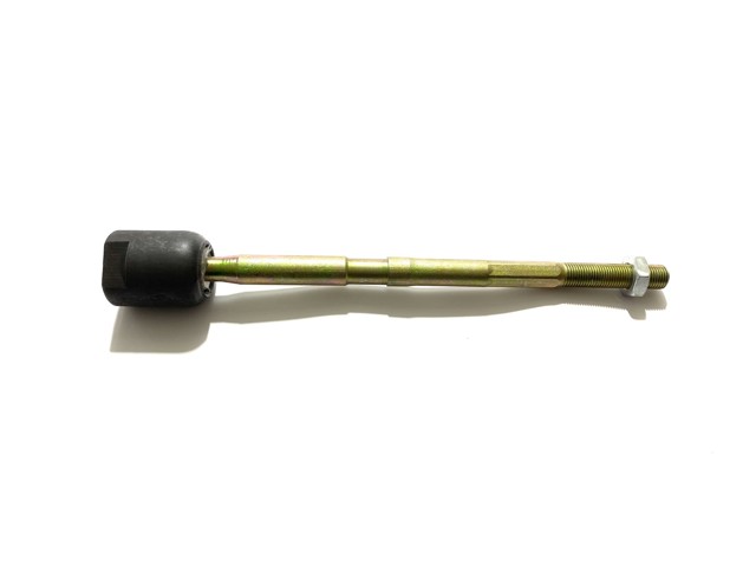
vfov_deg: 53.0
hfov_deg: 67.3
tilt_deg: -62.1
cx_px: 378
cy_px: 283
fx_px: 567
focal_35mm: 26
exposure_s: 1/100
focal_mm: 4.25
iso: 50
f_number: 1.8
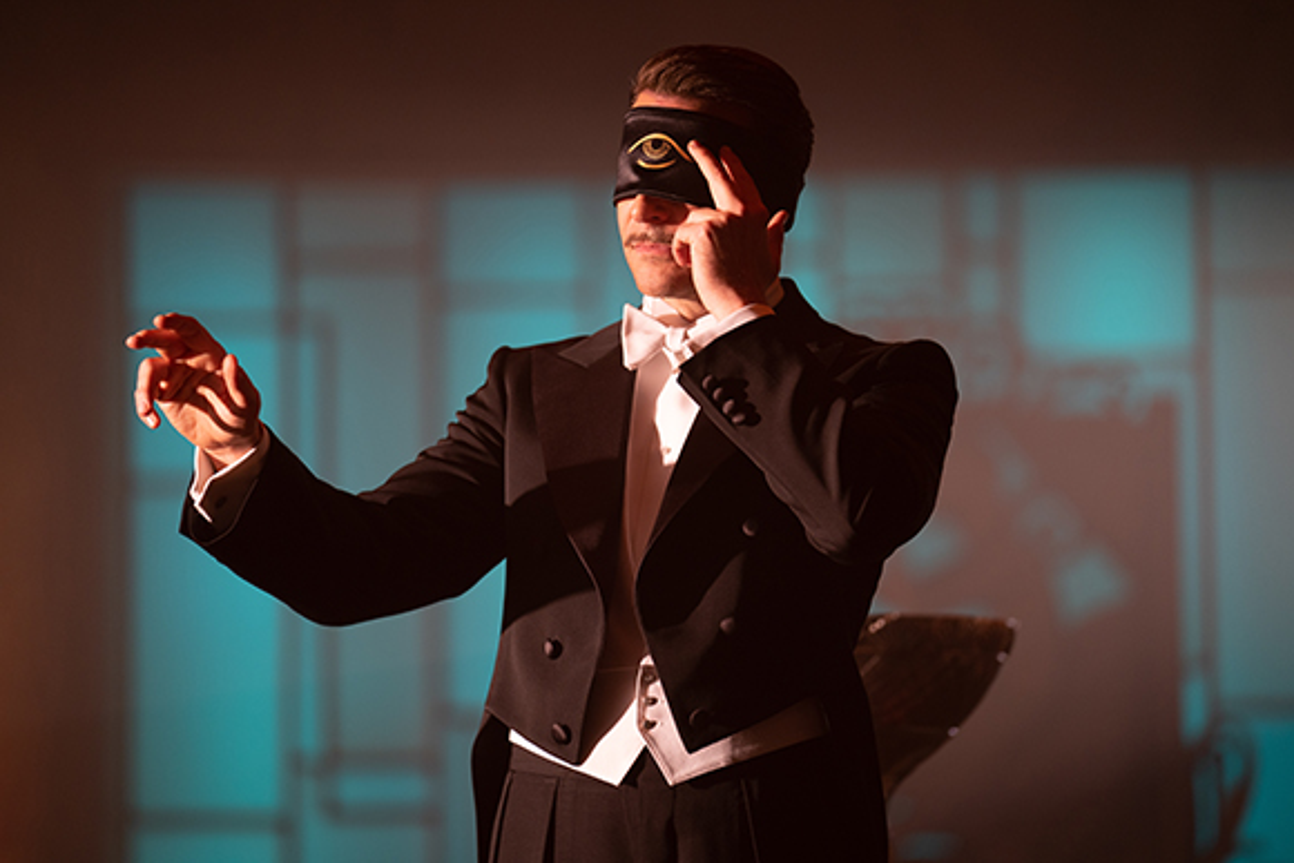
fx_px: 6399
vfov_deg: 7.7
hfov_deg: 11.5
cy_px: 432
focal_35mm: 178
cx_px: 647
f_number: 2.8
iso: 800
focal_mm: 178
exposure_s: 1/60
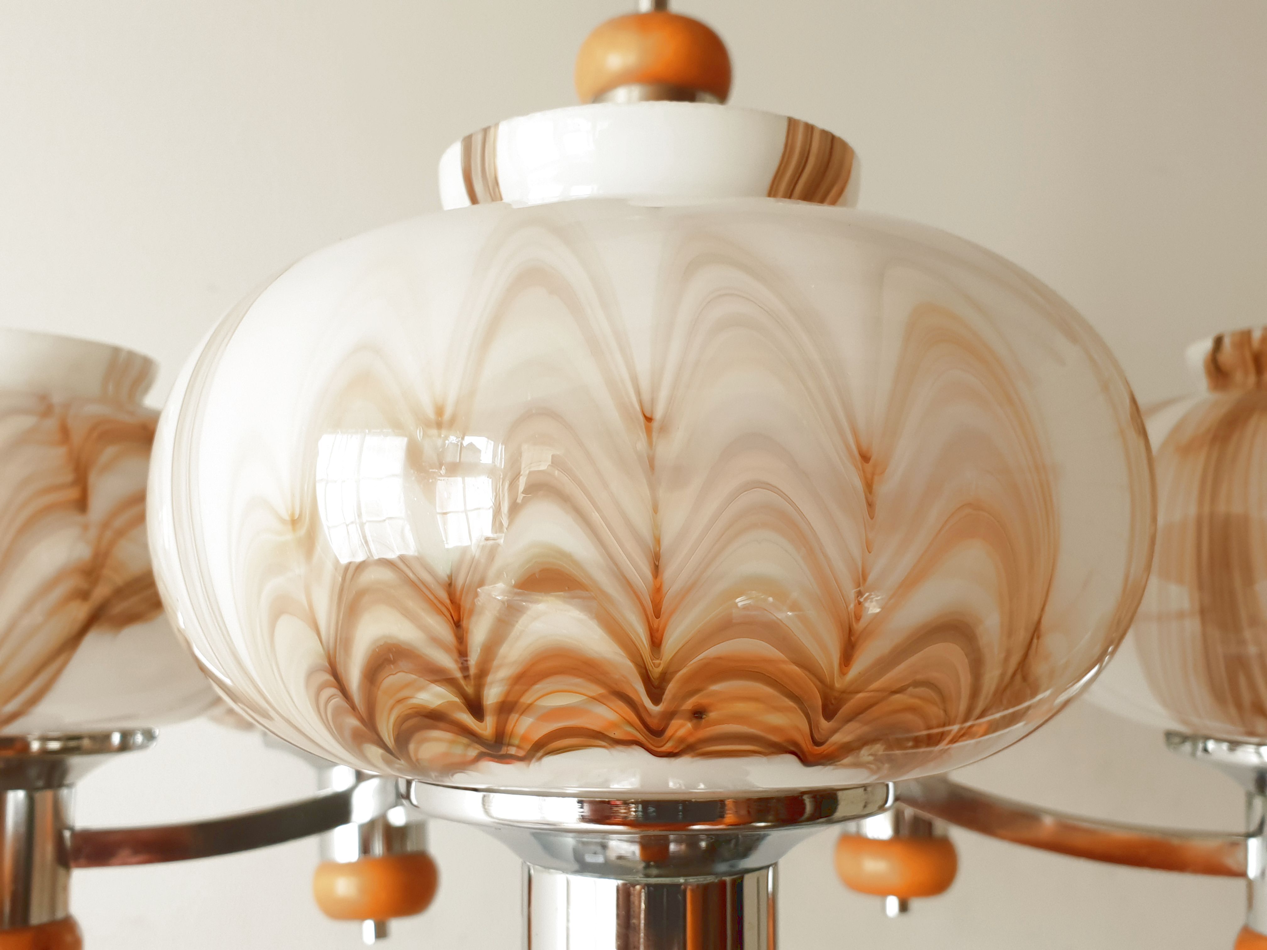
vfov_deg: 53.1
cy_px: 475
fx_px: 952
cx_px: 634
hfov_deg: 67.3
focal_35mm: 26
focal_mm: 4.3
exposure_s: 1/100
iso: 80
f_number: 2.4
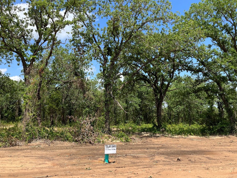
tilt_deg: +6.3
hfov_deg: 61.6
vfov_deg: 48.2
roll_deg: +1.4
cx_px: 113
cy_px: 95
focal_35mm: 29
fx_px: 199
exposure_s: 1/2222
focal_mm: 5.1
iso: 50
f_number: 1.6
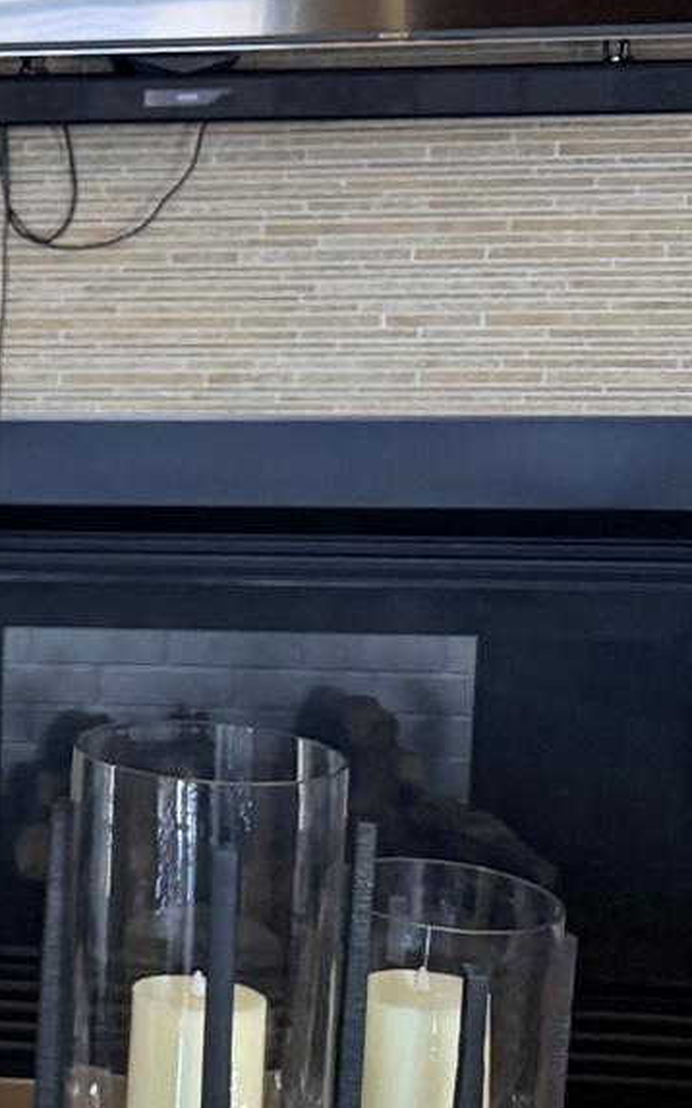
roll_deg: +4.1
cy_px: 427
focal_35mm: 91
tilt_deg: -7.1
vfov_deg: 22.8
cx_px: -1225
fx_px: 2747
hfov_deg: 10.9
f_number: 1.78
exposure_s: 1/109
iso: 200
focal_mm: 6.76
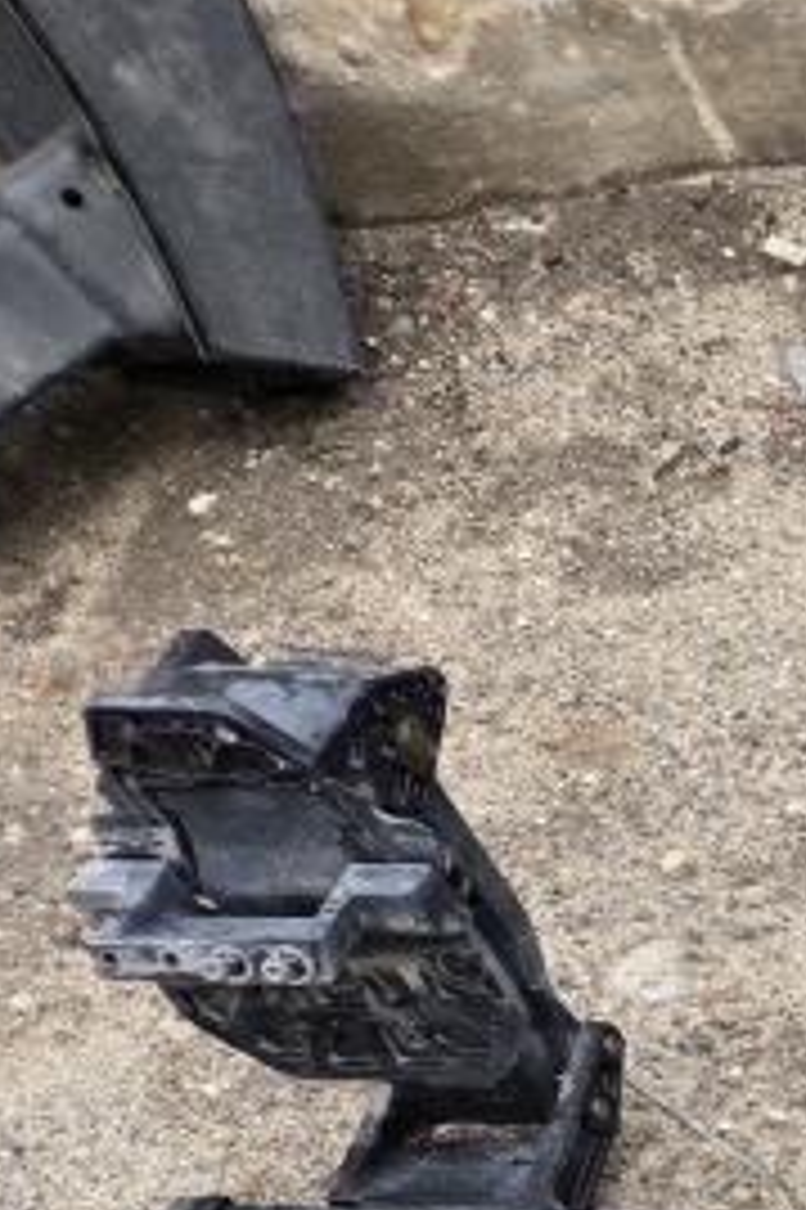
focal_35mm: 114
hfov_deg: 8.7
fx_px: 3833
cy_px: 1777
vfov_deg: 16.5
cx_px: 2787
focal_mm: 5.4
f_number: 1.8
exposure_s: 1/180
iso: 50
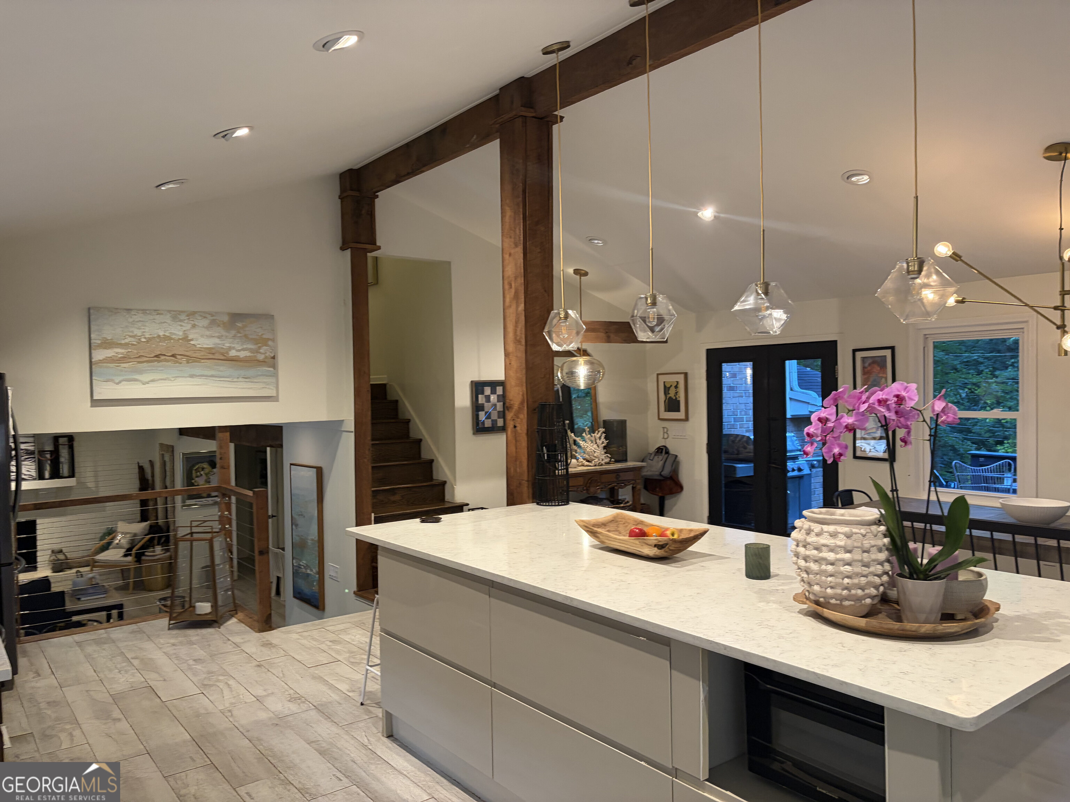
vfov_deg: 53.1
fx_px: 804
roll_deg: +1.7
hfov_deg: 67.3
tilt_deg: -0.7
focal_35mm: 26
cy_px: 401
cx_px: 535
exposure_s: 1/60
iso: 125
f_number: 1.6
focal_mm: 5.96
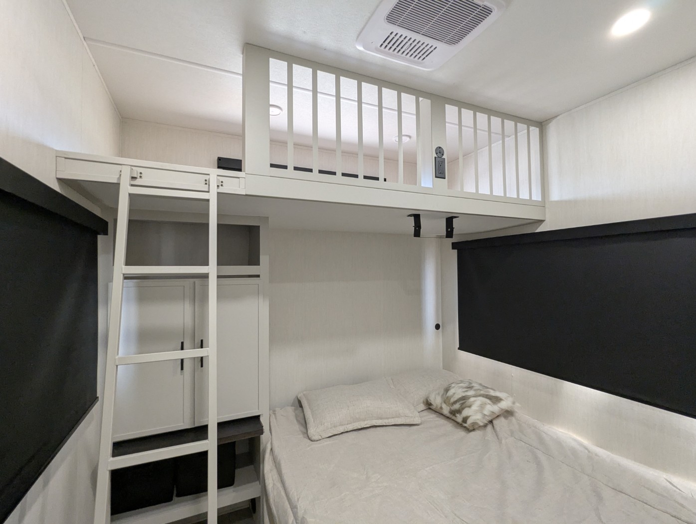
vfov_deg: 78.2
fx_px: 322
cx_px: 348
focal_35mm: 16
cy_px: 262
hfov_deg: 94.4
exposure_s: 1/57.2
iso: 372
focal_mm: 2.35
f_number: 2.2
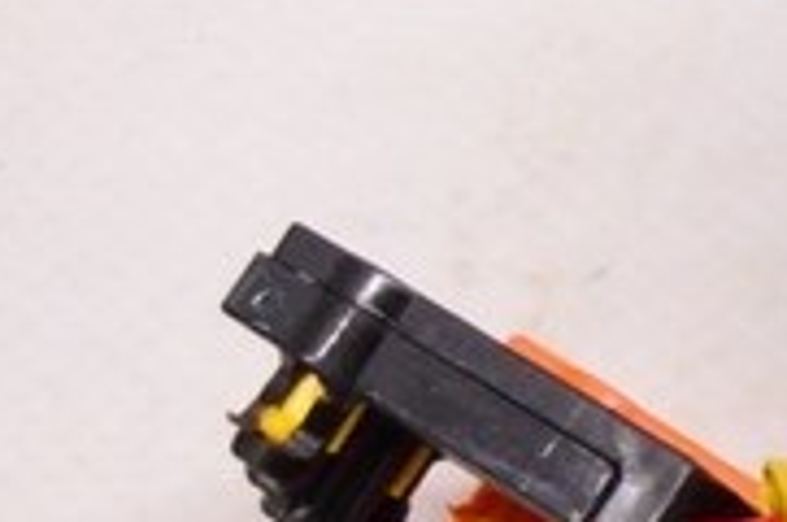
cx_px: 1644
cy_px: 167
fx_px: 5936
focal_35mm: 272
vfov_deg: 5.0
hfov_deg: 7.3
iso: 3200
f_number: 4.5
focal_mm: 32
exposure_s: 1/320
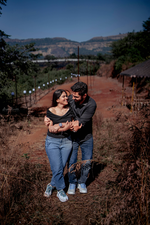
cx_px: 75
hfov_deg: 37.9
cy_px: 112
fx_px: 219
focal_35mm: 35
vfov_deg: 54.4
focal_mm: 35
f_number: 1.6
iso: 64
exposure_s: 1/8000
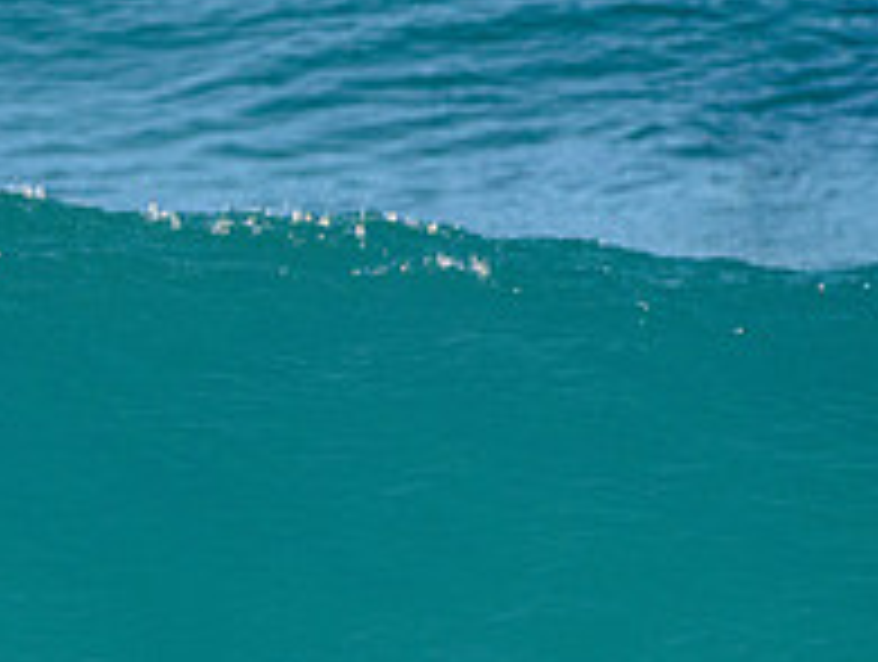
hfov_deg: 1.1
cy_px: 548
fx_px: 44317
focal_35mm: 1744
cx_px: -386
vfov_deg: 0.9
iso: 320
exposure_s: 1/2000
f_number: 5.6
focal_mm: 500
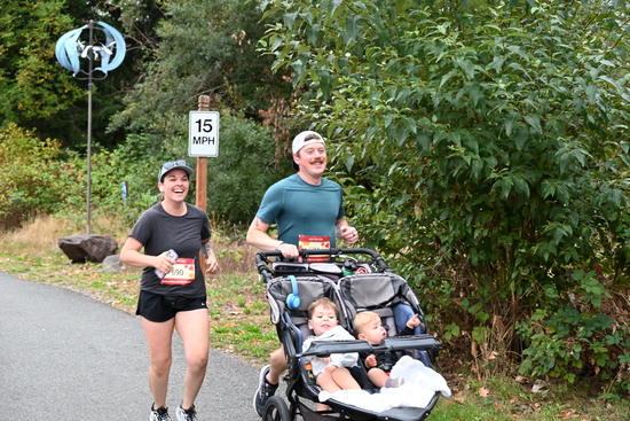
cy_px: 210
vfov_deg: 19.5
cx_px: 315
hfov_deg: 28.8
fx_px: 1225
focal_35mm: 70
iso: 1250
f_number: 6
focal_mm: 70
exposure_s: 1/125
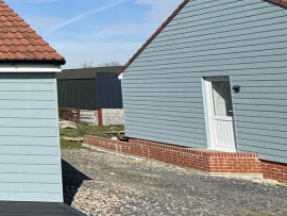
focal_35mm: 53
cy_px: 41
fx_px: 440
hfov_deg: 23.9
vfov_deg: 27.0
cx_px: -190
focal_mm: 2.22
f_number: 2.2
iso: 50
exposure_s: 1/3546
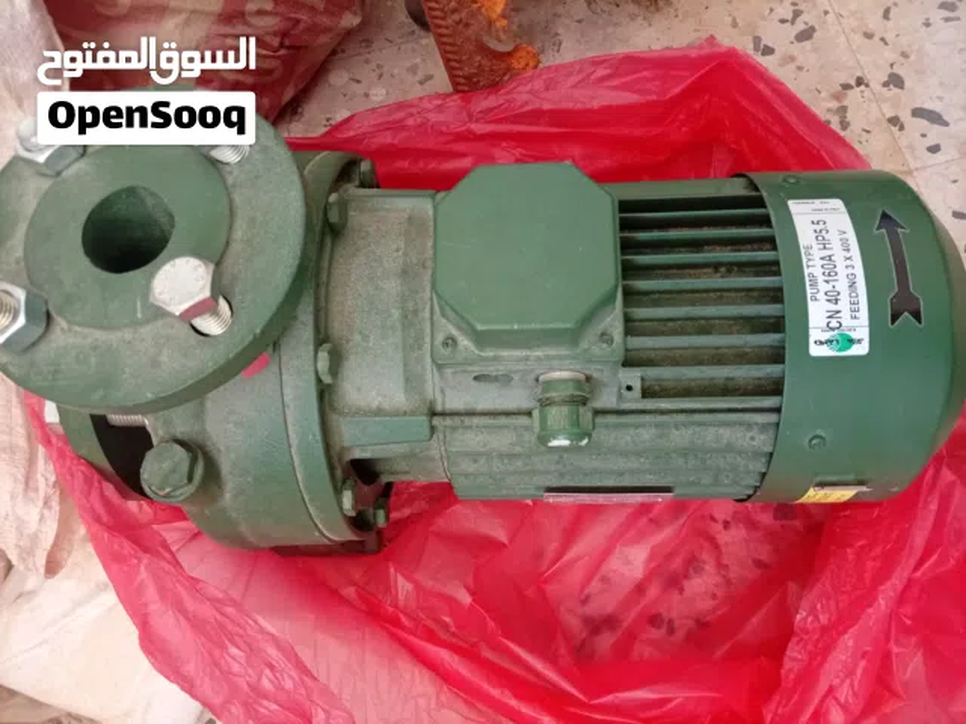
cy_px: 362
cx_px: 483
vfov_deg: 53.1
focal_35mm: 26
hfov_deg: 67.3
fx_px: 726
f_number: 1.8
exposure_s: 1/33.3
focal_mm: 4.15
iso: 274
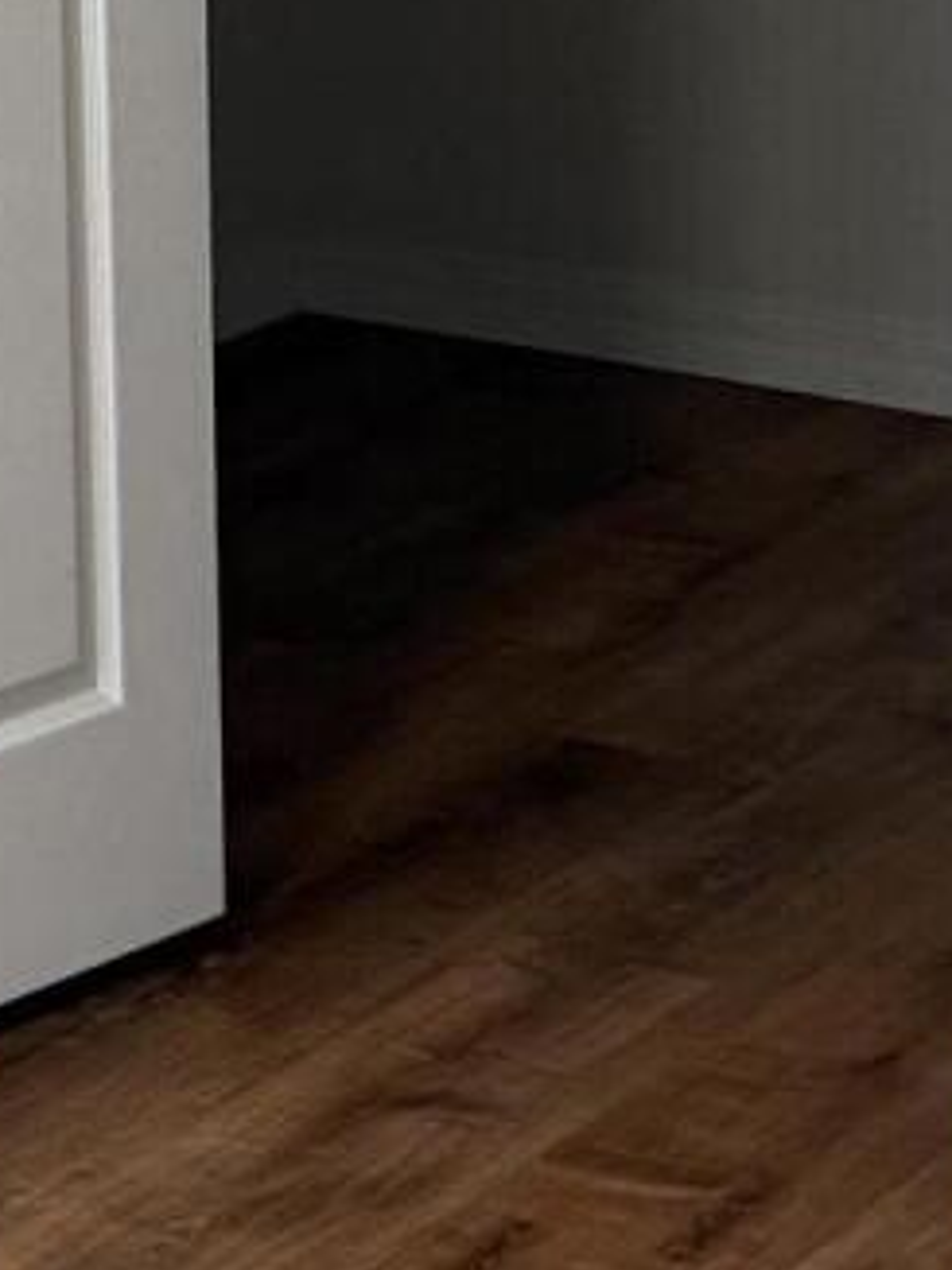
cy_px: -58
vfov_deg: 13.2
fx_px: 5394
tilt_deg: -10.0
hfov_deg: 10.0
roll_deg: +2.1
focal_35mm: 147
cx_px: -66
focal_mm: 6.76
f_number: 1.78
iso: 250
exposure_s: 1/60
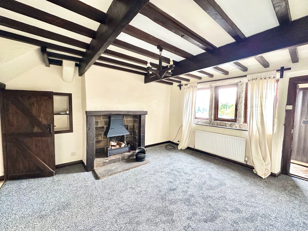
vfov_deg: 85.7
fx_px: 125
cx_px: 154
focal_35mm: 14
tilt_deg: -5.1
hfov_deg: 102.1
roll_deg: -0.7
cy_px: 116
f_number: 2.2
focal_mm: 2.22
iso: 200
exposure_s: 1/99
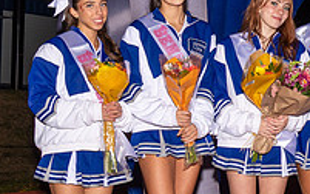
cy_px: 88
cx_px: 448
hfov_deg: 14.6
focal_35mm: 134
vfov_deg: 9.8
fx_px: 1133
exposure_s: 1/200
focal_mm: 31
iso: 200
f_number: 10
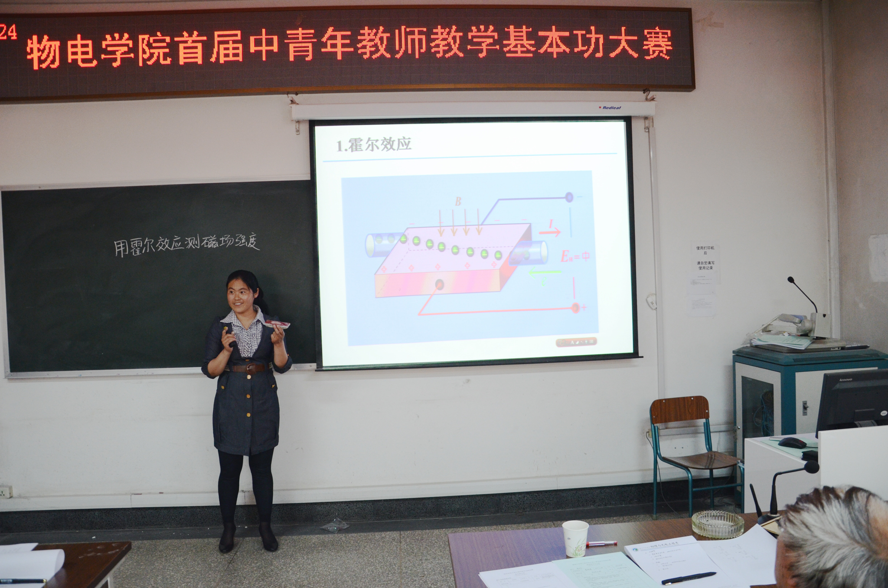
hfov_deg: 67.5
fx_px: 665
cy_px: 294
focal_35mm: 27
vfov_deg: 47.7
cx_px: 444
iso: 1000
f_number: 3.5
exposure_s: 1/160
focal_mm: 18
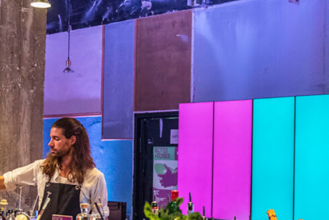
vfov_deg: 15.8
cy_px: 164
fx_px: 786
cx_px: 208
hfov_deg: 23.6
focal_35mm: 86
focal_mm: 38
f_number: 2.8
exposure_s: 1/100
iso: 1600
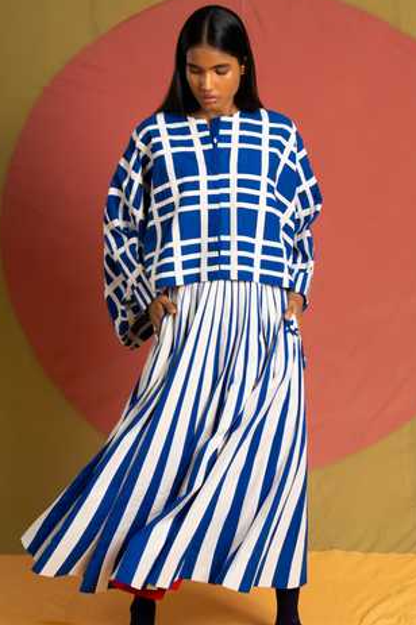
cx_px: 215
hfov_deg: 31.8
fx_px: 729
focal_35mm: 42
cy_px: 333
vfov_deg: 46.4
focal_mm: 37
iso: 1250
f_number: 3.2
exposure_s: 1/200
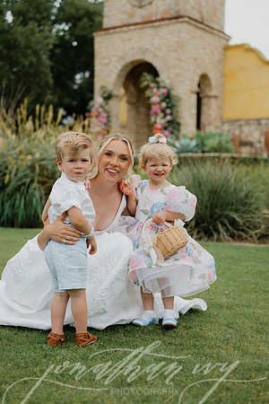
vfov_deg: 39.6
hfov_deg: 27.0
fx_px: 560
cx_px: 134
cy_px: 202
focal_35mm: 50
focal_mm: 50
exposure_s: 1/1250
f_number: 2.5
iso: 64
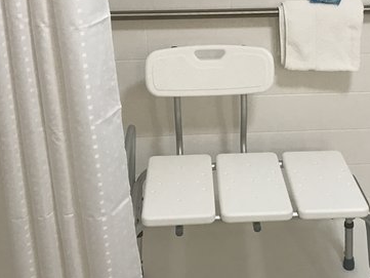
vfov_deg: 23.6
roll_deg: +0.1
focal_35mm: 62
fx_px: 663
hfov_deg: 30.8
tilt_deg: -22.5
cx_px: 268
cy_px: 96
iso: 40
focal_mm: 3.99
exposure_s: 1/30
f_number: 1.8
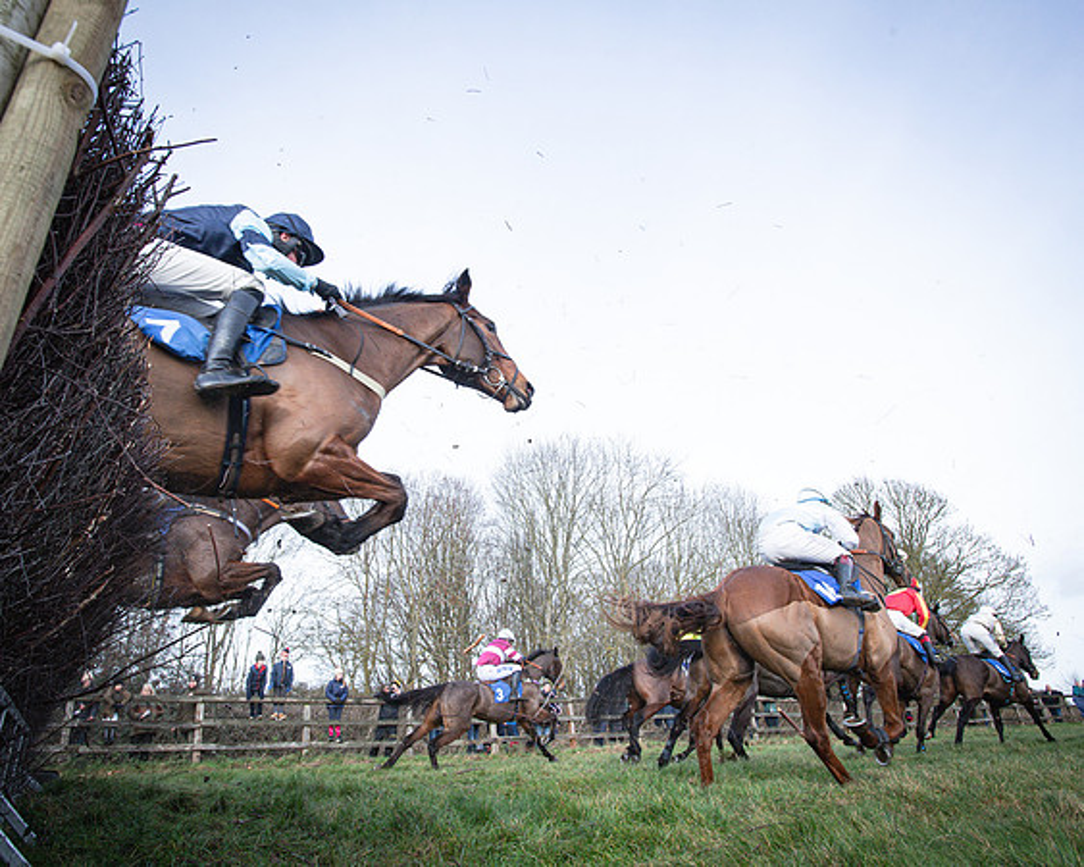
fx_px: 686
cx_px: 498
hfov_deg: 76.5
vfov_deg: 64.5
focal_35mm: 21
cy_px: 434
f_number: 8
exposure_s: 1/1000
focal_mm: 19
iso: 2000
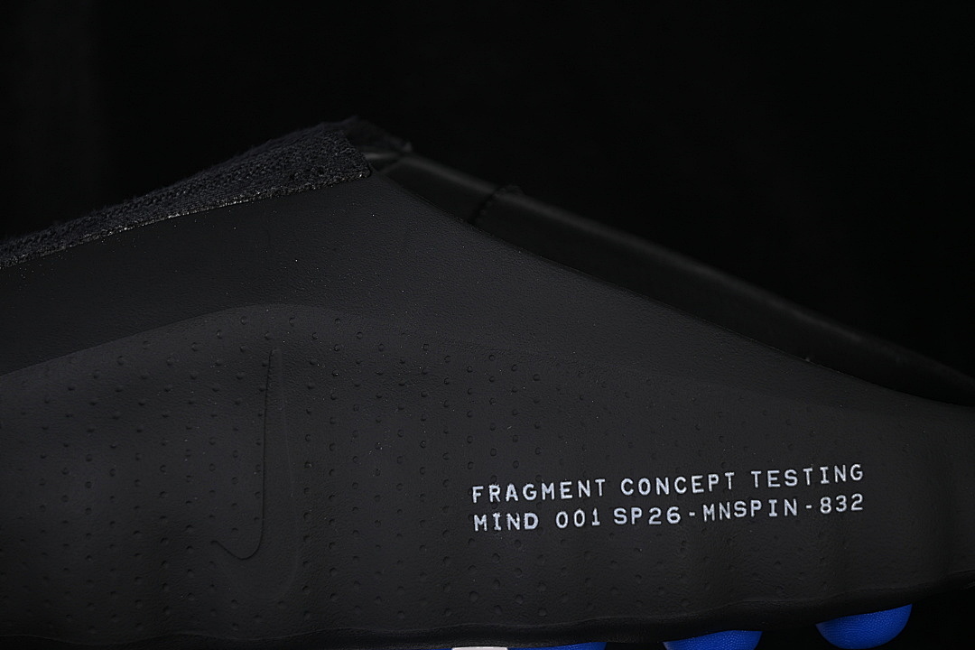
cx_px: 488
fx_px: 2031
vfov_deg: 18.2
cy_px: 325
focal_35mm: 75
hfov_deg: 27.0
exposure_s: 1/60
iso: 160
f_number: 6.3
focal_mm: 50
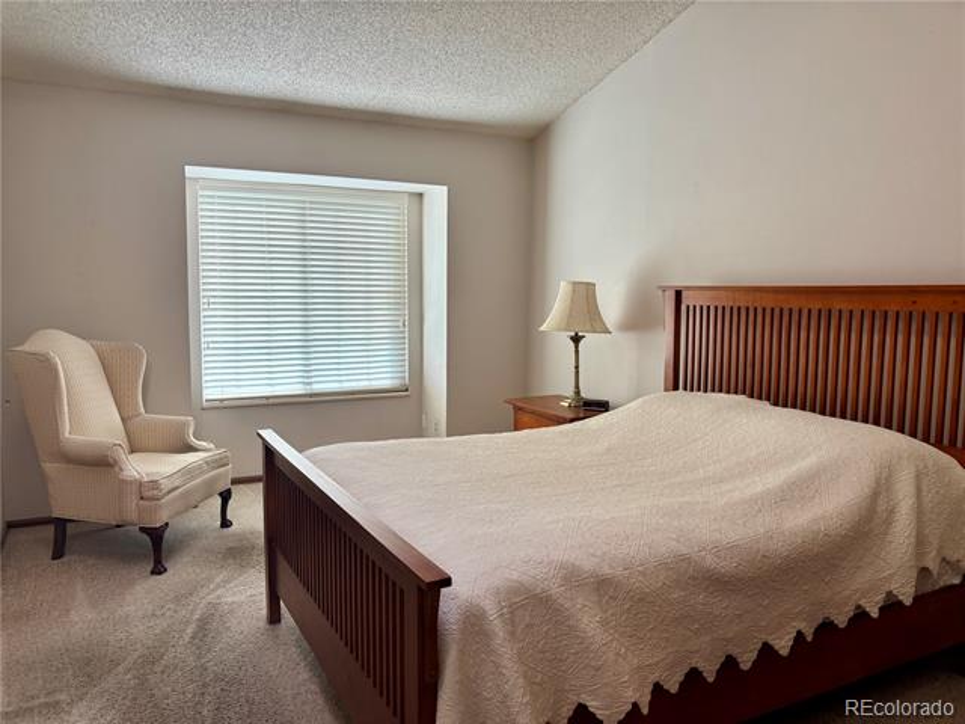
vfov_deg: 53.1
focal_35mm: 26
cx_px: 482
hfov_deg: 67.3
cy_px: 362
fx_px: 725
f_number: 1.6
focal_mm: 5.96
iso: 64
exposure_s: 1/134
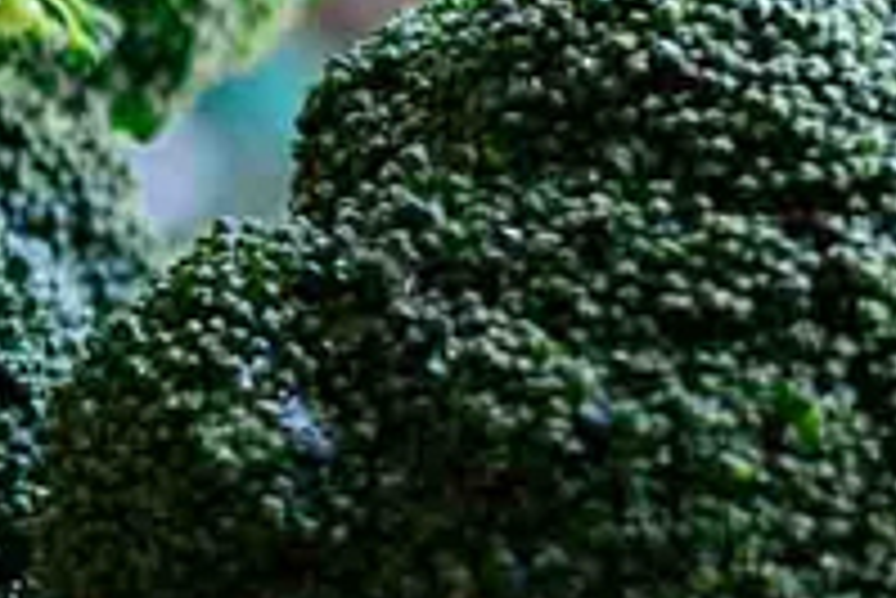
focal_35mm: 315
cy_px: 187
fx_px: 7845
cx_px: -977
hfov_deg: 6.3
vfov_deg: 4.4
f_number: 2.8
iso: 800
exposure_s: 1/100
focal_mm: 50
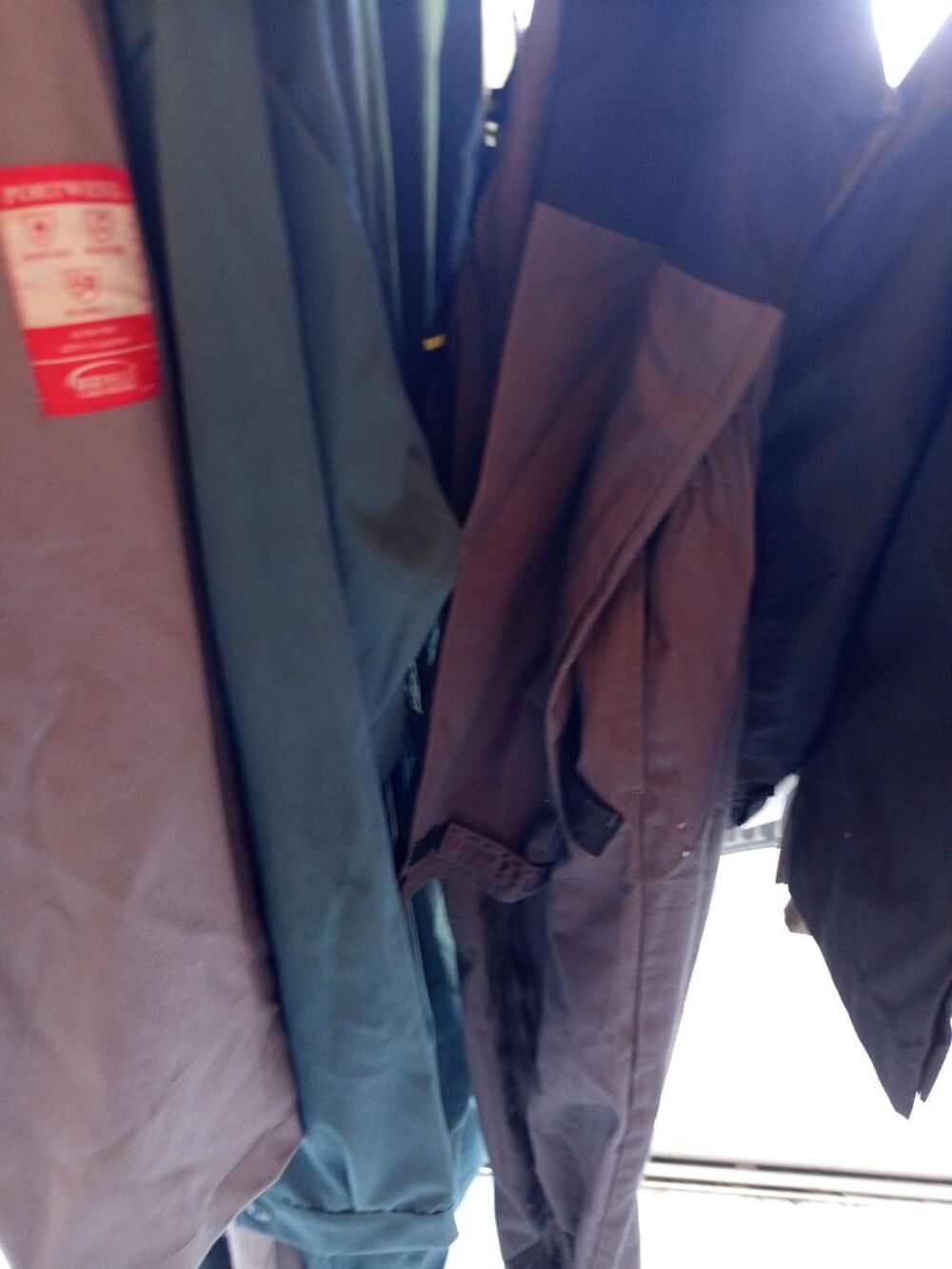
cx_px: 476
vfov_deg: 71.6
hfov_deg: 56.8
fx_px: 880
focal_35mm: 24
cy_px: 634
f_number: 1.7
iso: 705
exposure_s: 1/16.7
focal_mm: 5.24
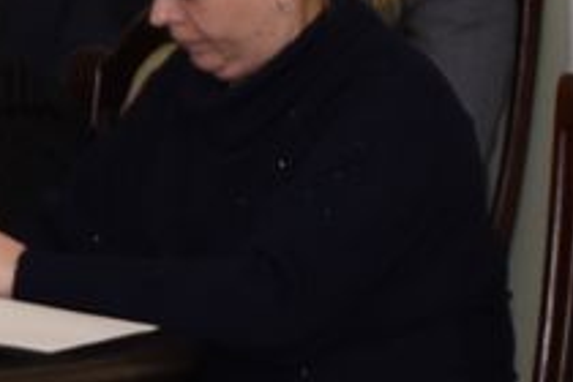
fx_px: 7003
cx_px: 1550
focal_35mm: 440
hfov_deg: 4.5
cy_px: -23
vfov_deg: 3.1
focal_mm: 66
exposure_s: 1/200
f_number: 5
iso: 1000
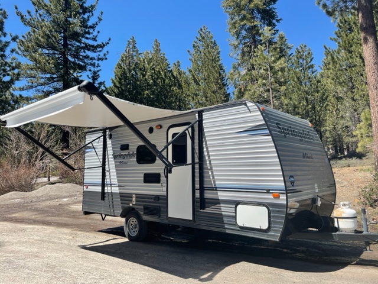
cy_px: 142
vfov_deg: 53.1
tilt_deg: +8.1
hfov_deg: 67.3
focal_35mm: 26
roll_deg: +2.4
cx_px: 189
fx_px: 284
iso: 32
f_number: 1.6
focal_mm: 4.2
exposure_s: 1/2132
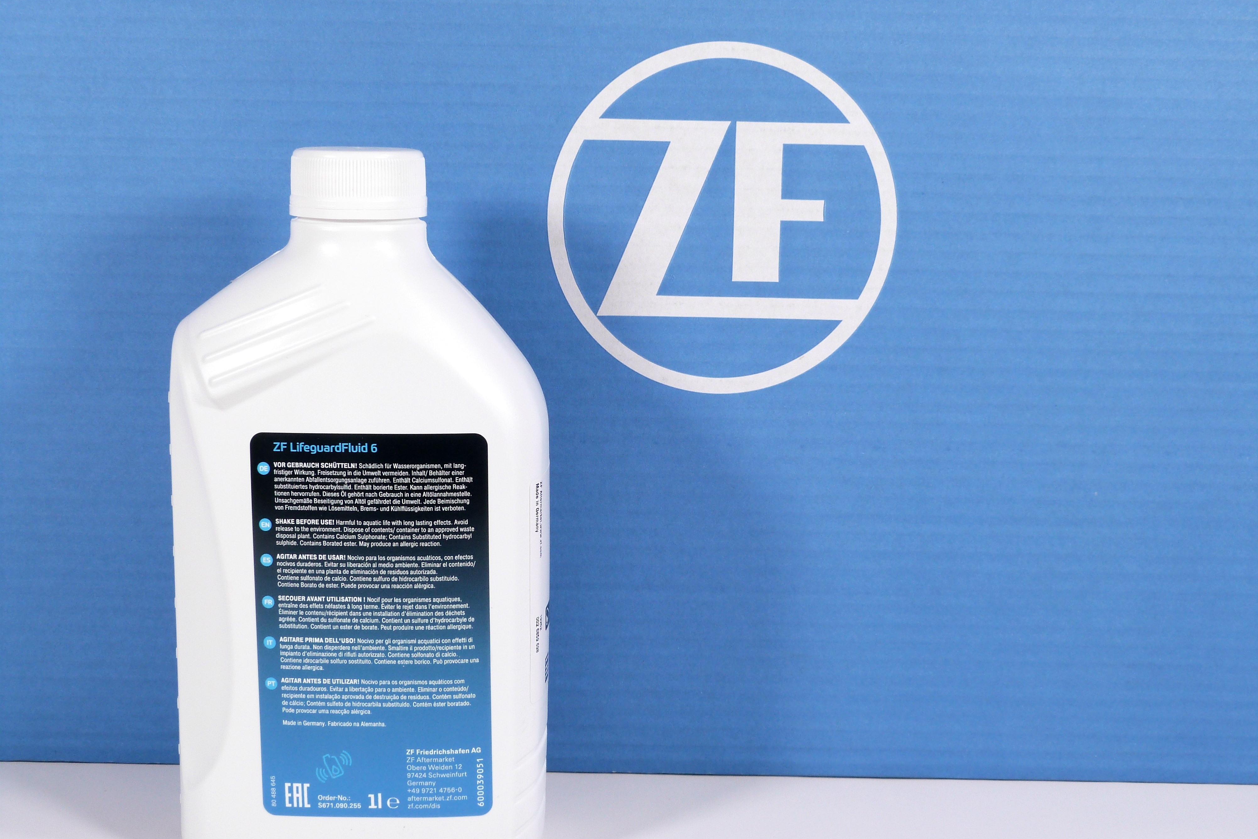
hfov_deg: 38.9
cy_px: 443
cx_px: 629
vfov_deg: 26.5
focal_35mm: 51
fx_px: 1782
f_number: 4
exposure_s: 1/200
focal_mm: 8.7
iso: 100
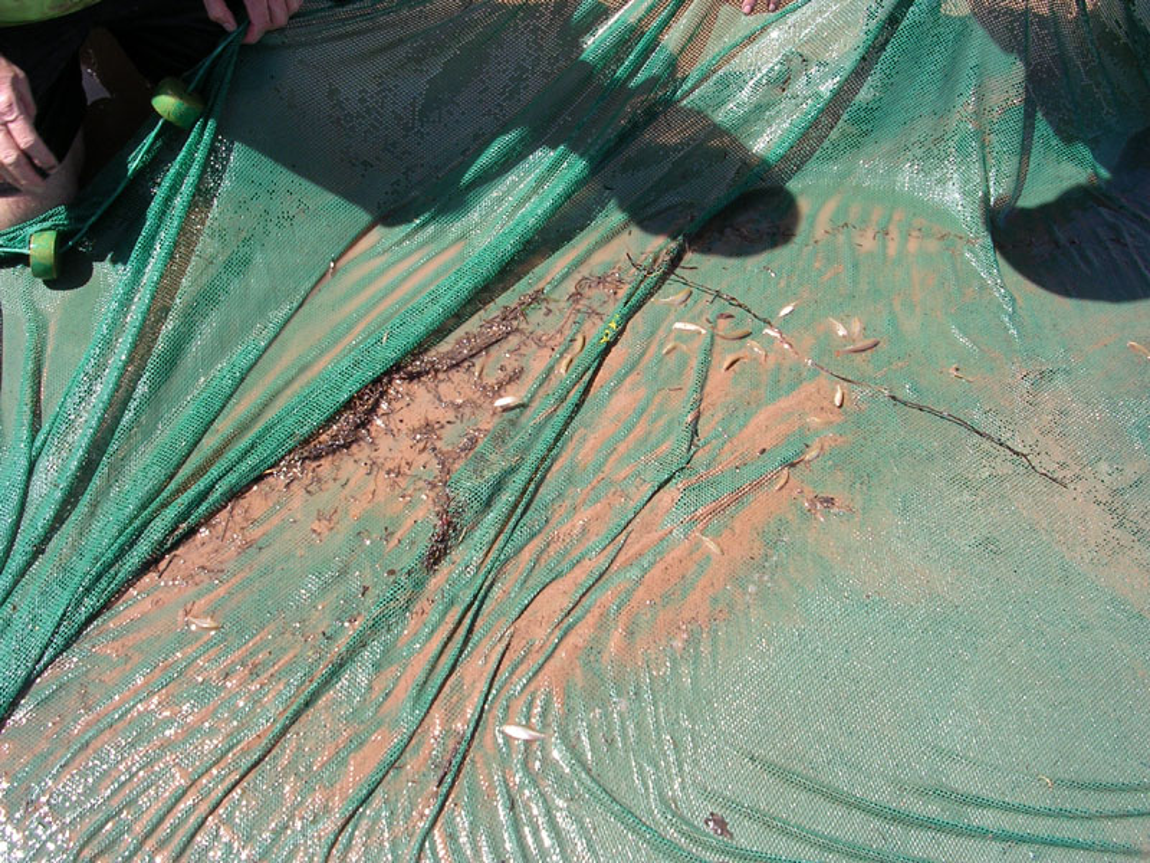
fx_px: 1262
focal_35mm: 38
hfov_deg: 49.0
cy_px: 432
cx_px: 575
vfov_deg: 37.7
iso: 50
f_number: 5.6
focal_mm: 5.8
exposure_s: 1/211
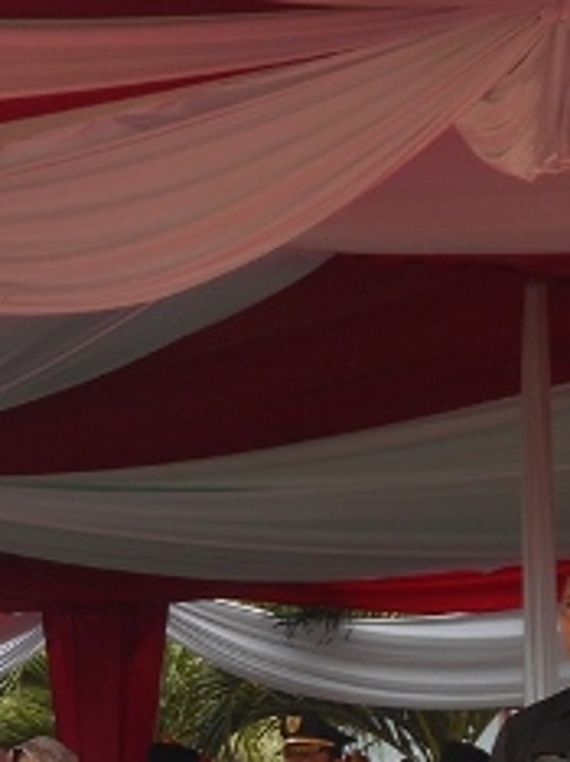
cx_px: -388
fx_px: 3013
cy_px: 765
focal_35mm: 137
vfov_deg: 14.2
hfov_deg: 10.3
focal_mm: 8.8
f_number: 4.5
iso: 80
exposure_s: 1/100
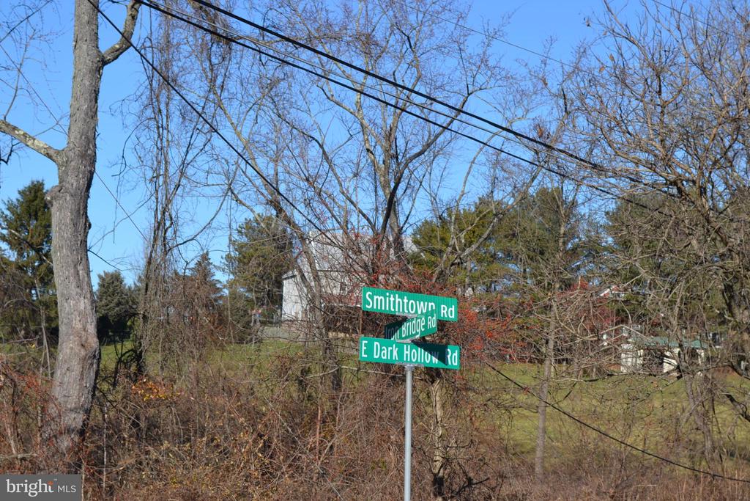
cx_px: 375
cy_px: 250
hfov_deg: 24.6
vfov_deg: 16.6
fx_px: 1719
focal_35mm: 82
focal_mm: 55
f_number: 8
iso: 100
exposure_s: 1/250
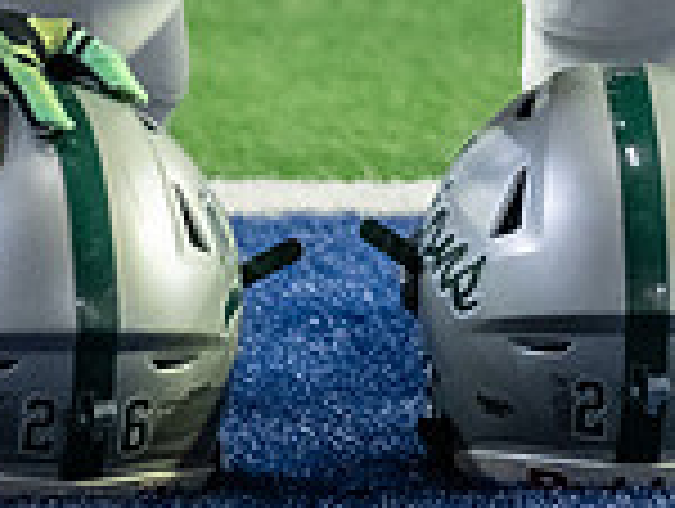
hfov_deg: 1.6
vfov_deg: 1.2
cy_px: -653
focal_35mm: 1245
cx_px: 393
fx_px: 24316
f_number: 2.8
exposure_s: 1/320
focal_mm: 200
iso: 3200
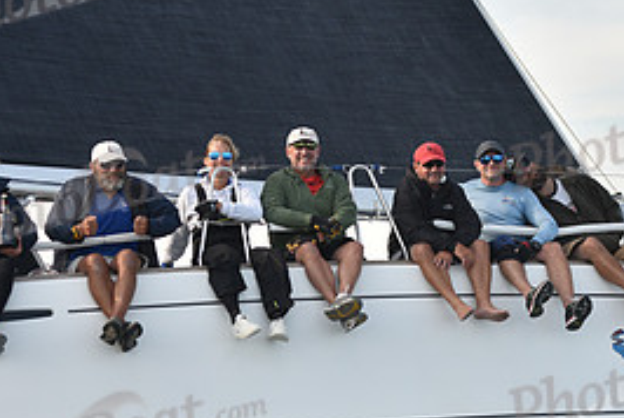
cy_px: 285
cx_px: 389
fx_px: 2950
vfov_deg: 8.1
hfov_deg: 12.1
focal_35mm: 170
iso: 250
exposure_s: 1/500
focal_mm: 78
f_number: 3.2
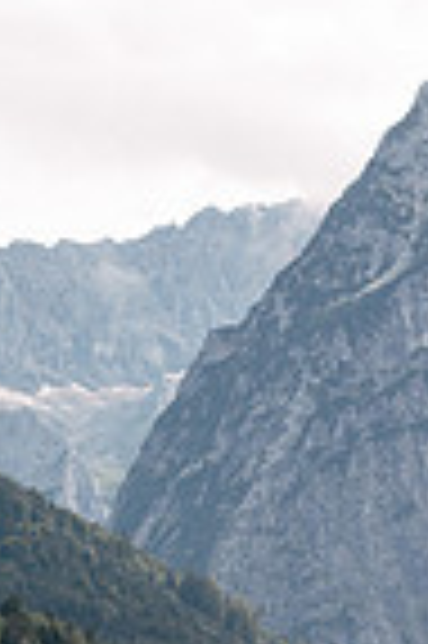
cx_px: 493
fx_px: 3933
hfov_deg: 6.2
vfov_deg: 9.1
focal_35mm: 220
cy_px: 950
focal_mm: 70
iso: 500
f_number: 13
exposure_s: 1/250
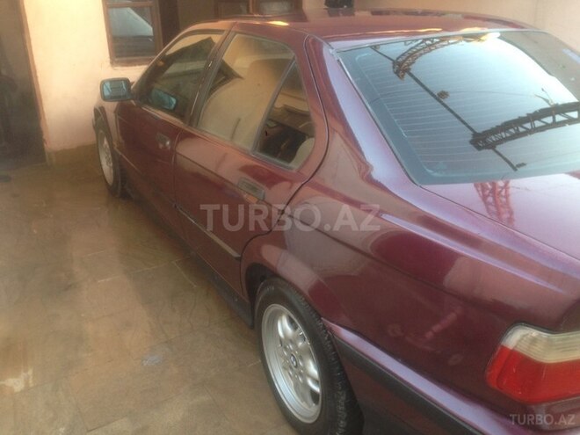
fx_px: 553
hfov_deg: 55.4
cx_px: 290
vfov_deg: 42.9
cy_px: 218
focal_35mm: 33
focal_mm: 4.12
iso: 80
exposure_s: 1/20
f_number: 2.4
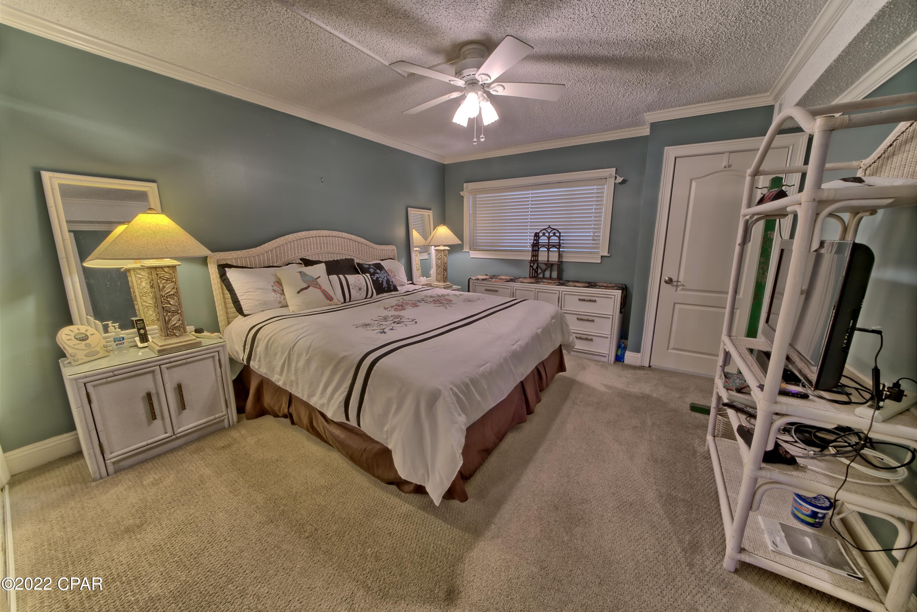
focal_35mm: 12
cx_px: 458
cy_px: 306
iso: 200
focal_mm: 12
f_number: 19
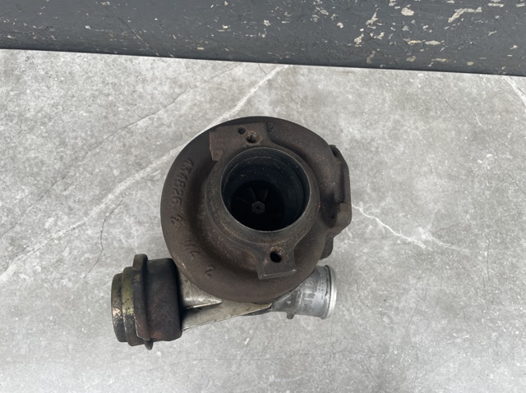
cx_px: 263
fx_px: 395
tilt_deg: -75.8
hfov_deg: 67.3
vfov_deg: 53.0
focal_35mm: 26
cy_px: 196
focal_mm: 4.2
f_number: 1.6
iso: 50
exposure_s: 1/121
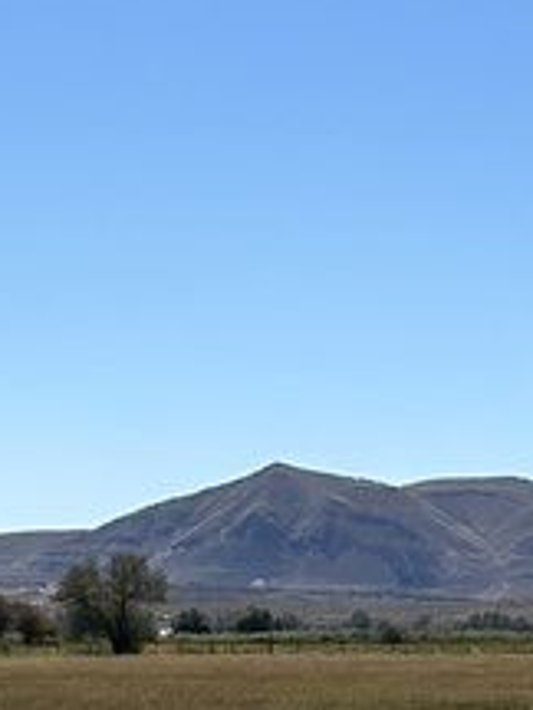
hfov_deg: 8.7
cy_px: 661
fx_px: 3511
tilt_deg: +0.2
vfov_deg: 11.5
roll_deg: +0.1
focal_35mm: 171
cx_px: 457
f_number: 1.78
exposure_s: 1/8197
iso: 80
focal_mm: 6.86
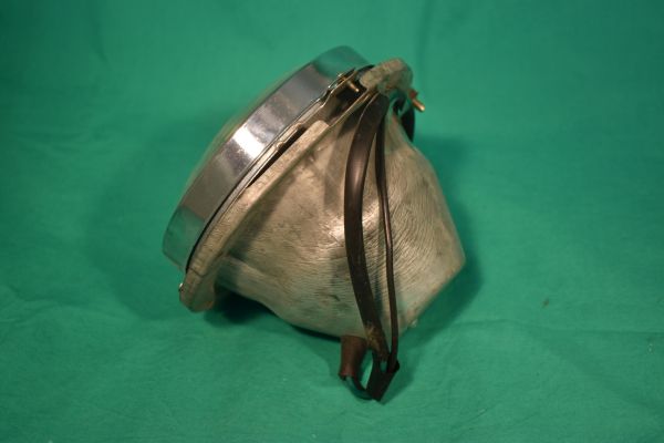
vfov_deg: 23.8
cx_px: 332
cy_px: 222
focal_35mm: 57
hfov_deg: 35.1
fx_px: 1051
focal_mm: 38
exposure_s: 1/80
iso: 100
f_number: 4.8
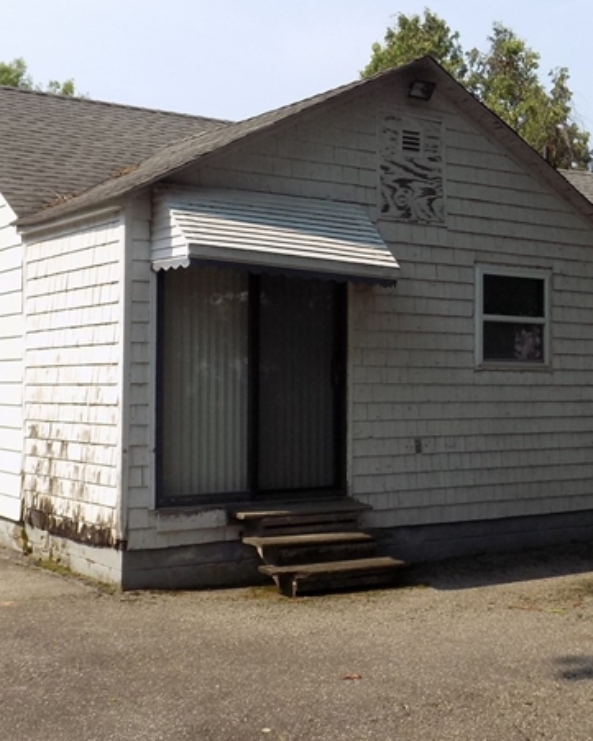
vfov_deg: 36.6
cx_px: 381
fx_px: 1118
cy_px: 345
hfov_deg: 29.5
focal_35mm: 51
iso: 80
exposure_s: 1/640
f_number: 3.1
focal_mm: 4
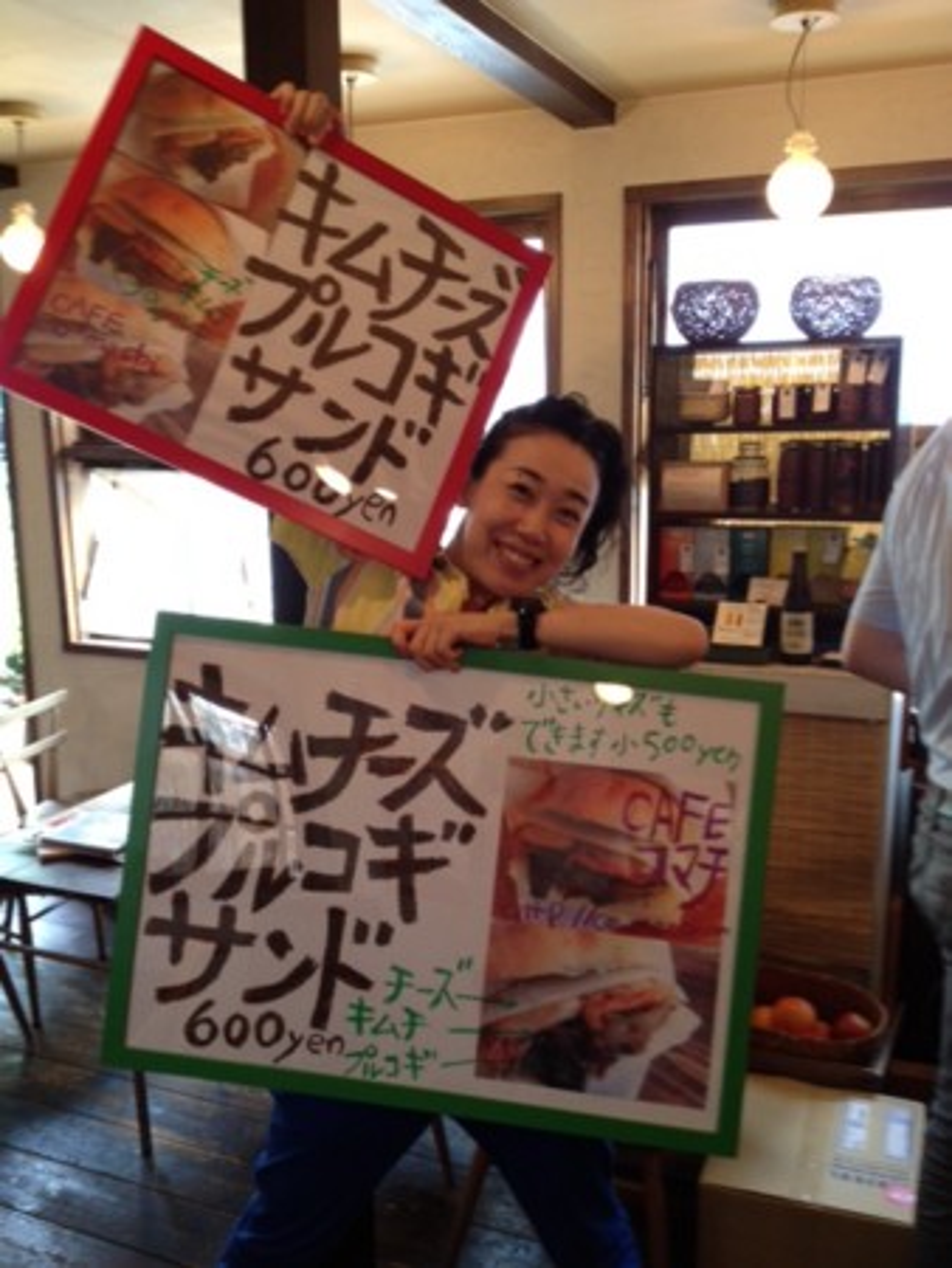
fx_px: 1282
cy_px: 634
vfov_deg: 52.6
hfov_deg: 40.7
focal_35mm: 35
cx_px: 476
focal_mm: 4.28
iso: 80
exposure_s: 1/20
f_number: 2.4
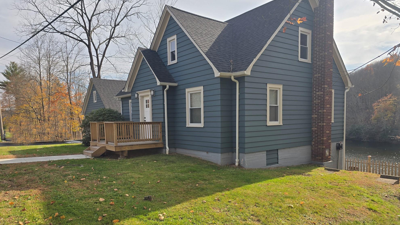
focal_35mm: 26
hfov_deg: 71.9
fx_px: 276
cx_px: 200
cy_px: 136
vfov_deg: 44.1
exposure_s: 1/1022
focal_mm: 6.3
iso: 12
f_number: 1.7
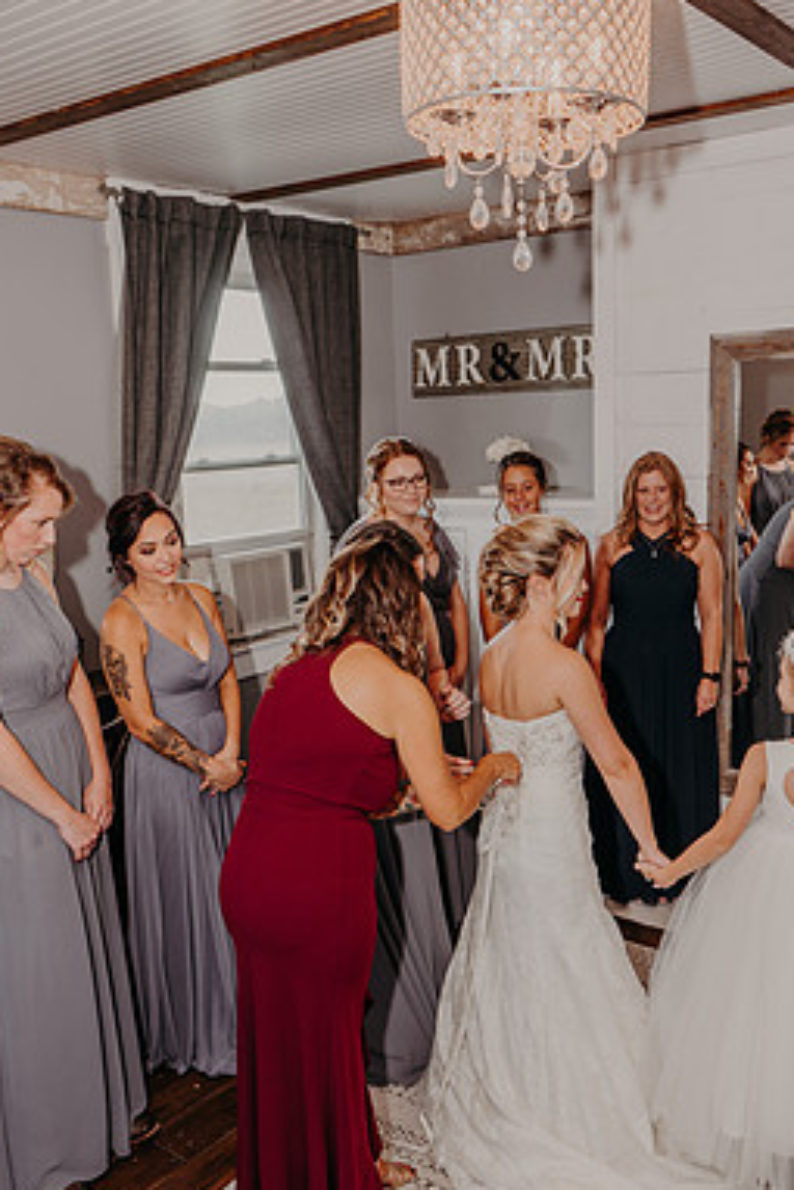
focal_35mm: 33
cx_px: 455
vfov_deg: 57.0
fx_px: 1091
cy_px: 682
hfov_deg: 39.9
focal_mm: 28
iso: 80
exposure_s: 1/60
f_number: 5
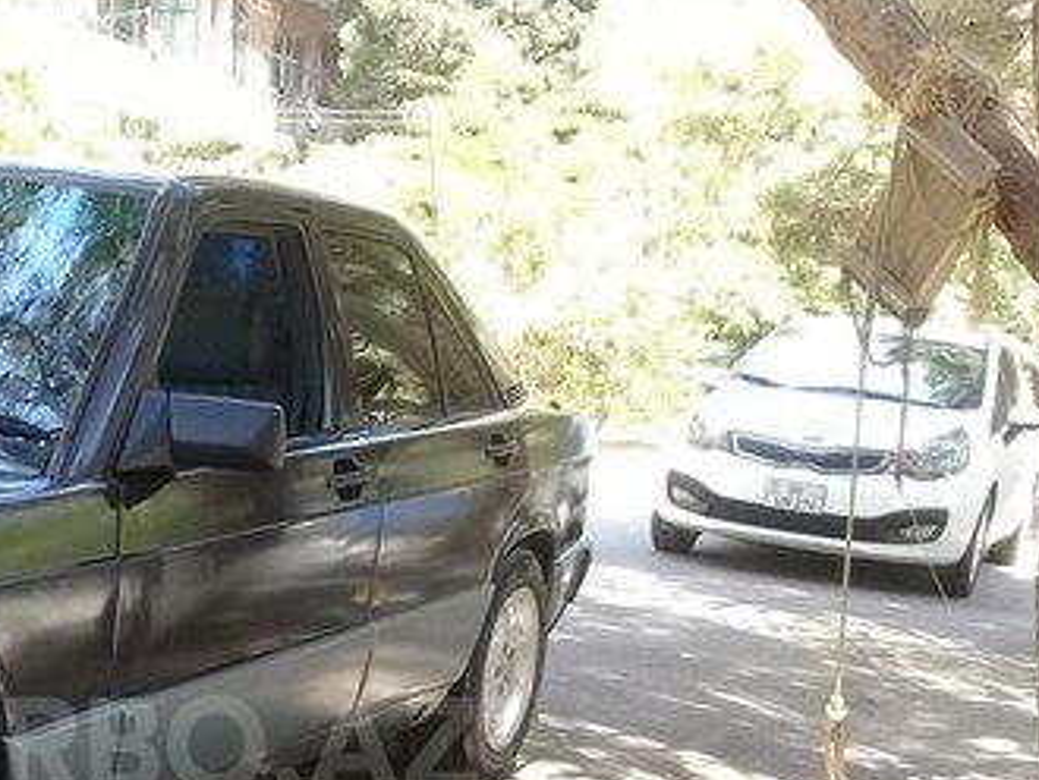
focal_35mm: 62
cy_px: 744
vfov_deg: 22.9
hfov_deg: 30.1
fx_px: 1862
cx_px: 154
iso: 80
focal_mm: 3.3
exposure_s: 1/100
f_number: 2.2
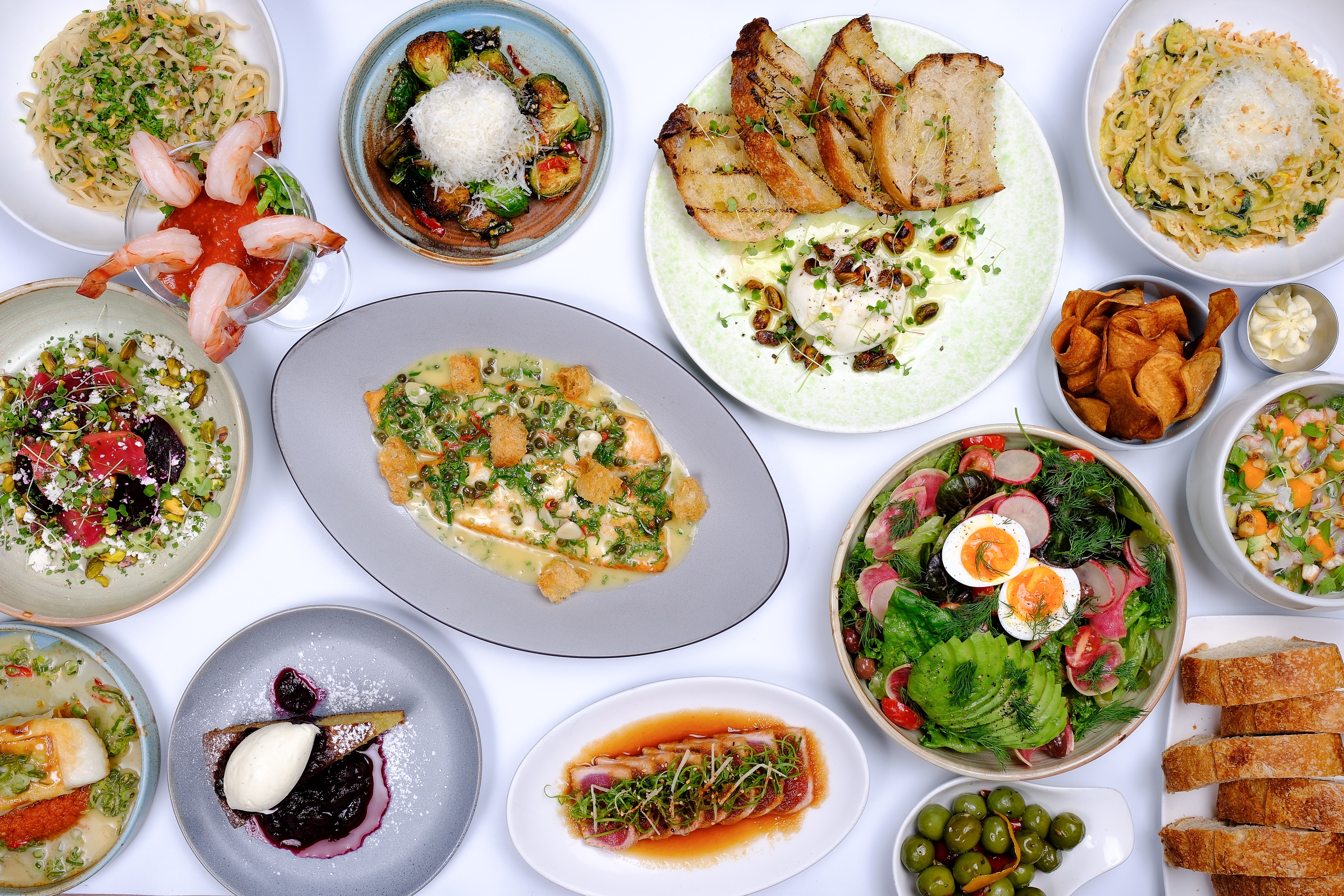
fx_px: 1195
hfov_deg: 58.7
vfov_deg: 41.1
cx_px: 672
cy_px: 448
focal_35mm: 32
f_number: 11
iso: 200
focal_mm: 21.3
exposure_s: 1/160
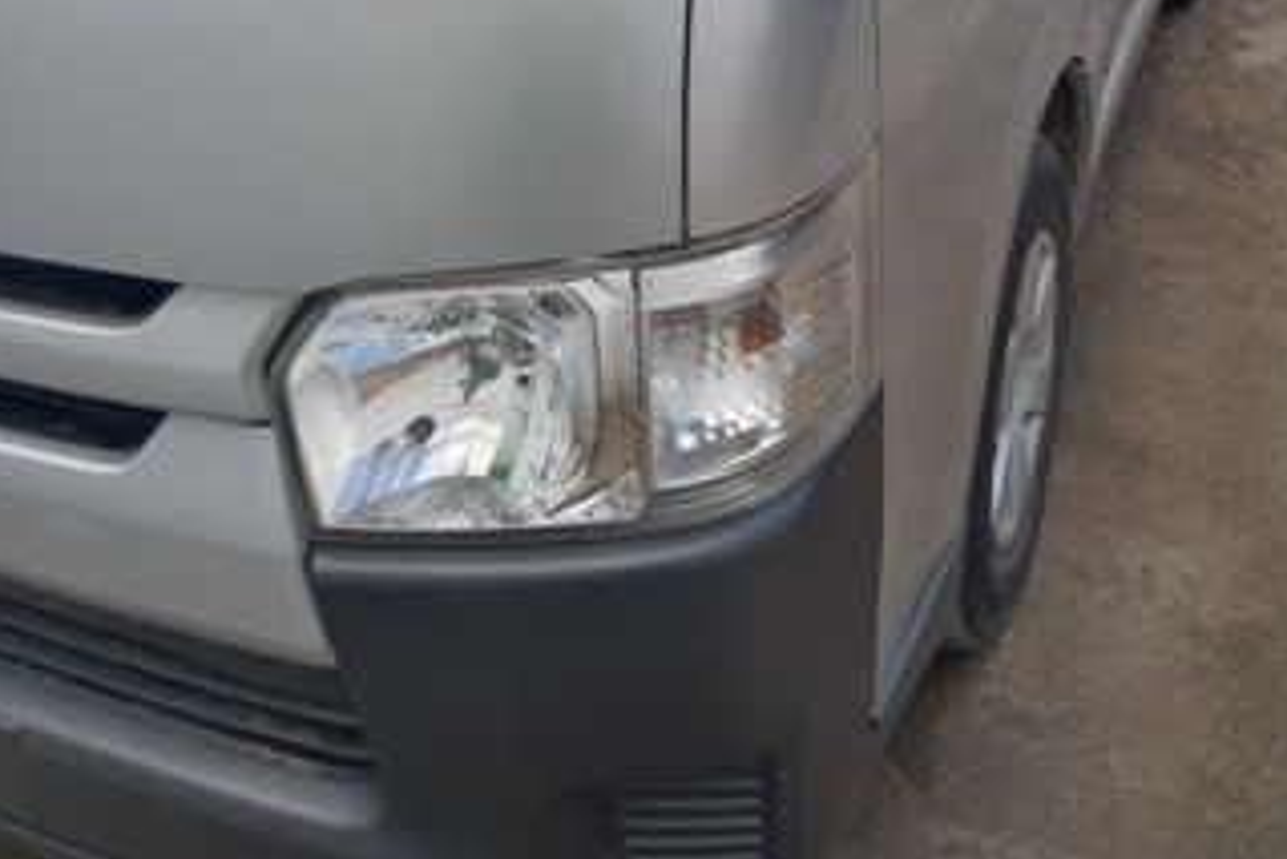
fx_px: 1359
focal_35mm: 38
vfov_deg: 32.6
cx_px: 658
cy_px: 24
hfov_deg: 50.7
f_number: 2.2
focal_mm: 3.65
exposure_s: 1/428
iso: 100
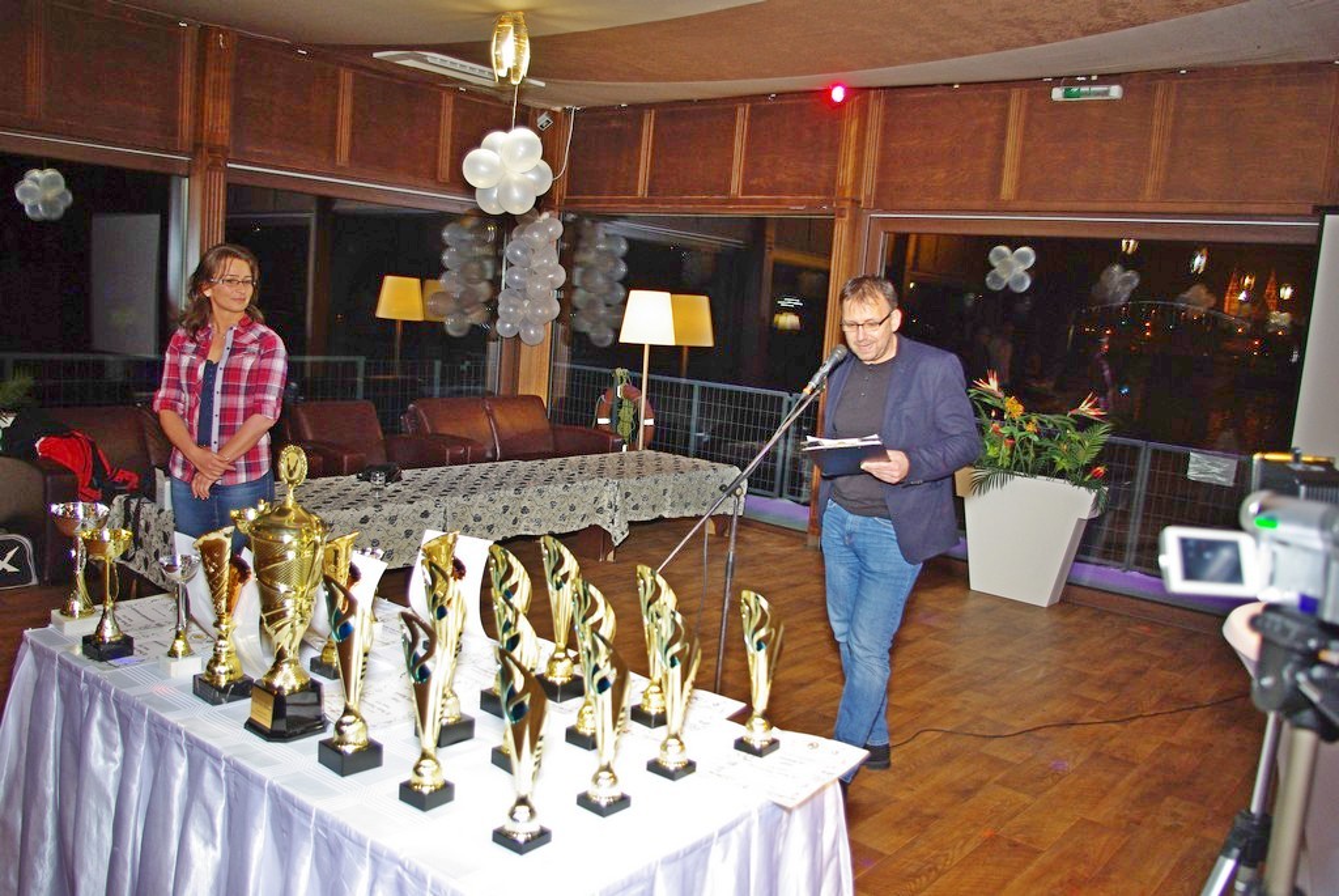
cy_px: 448
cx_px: 670
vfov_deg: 43.7
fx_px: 1117
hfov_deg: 61.9
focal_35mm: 30
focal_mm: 20
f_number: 4
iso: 400
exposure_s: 1/30
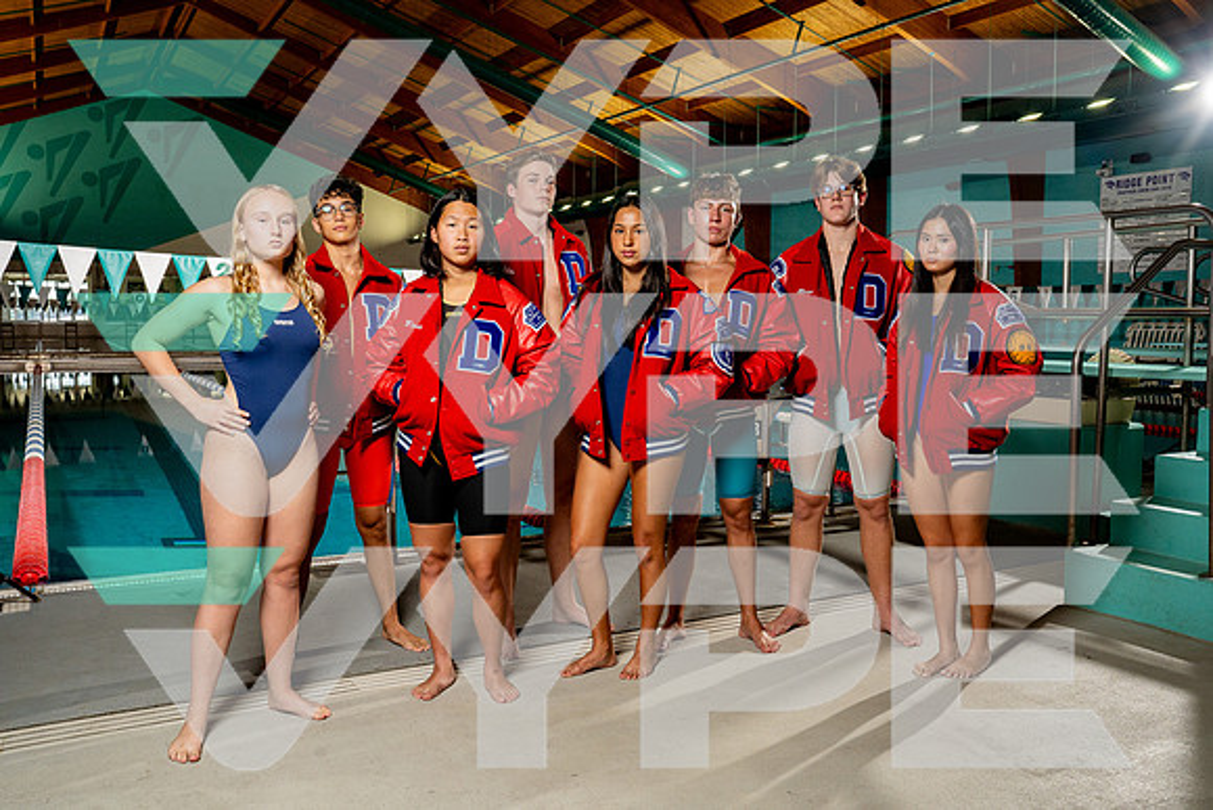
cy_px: 405
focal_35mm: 31
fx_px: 1045
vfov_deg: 42.3
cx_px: 606
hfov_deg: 60.3
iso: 640
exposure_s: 1/250
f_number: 8
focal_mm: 31
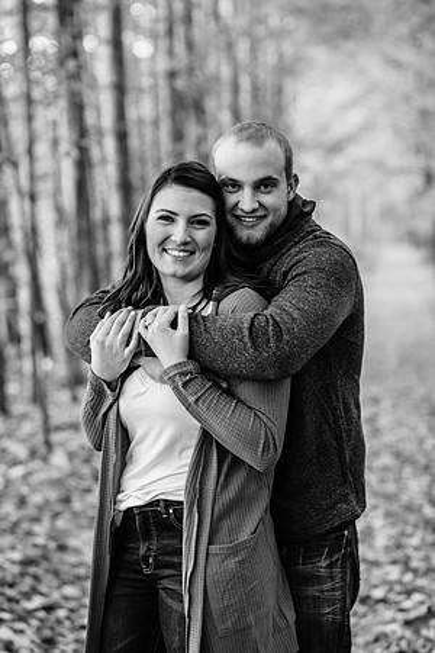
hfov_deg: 16.1
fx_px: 1541
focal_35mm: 85
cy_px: 326
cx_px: 218
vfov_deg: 23.9
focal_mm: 85
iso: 500
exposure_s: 1/200
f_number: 2.8
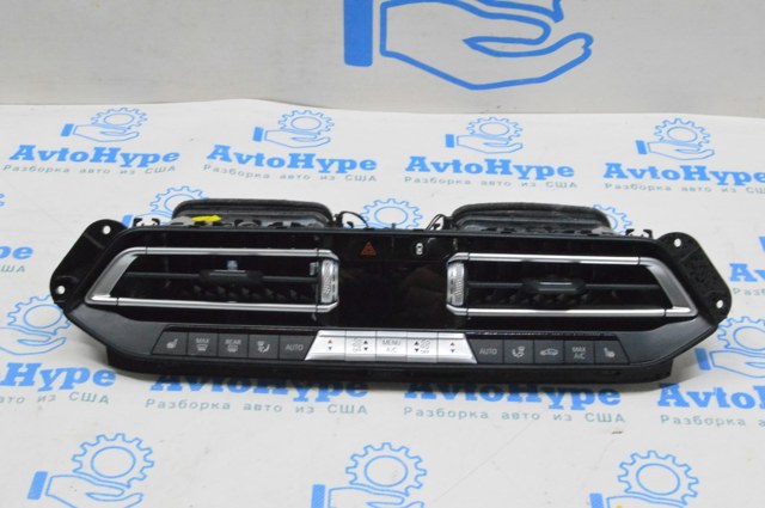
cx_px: 382
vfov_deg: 23.7
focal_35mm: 57
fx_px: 1210
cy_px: 254
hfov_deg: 35.1
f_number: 20
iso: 6400
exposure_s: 1/20
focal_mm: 38
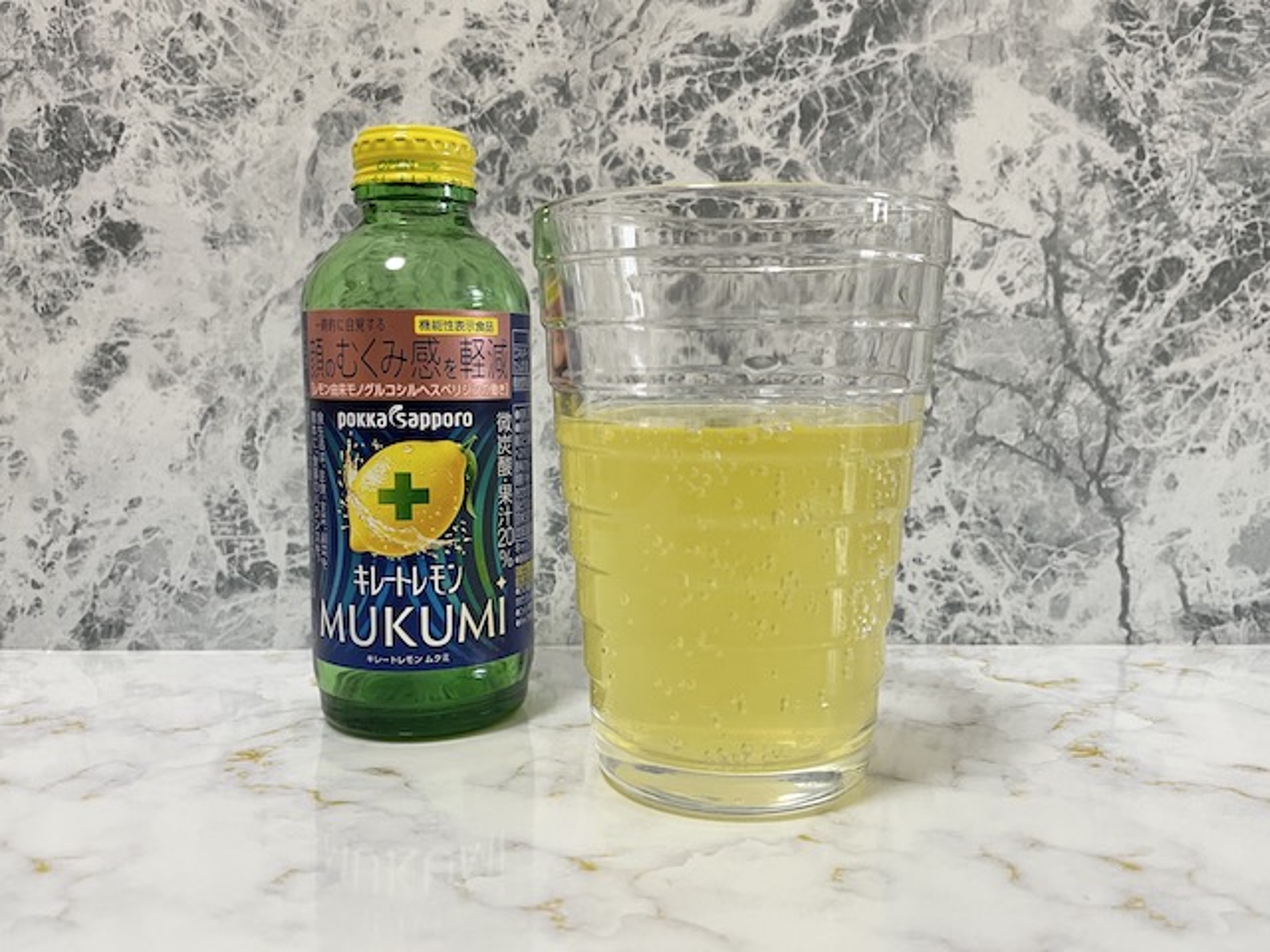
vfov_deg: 53.1
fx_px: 954
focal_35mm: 26
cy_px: 476
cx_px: 635
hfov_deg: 67.3
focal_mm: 4.2
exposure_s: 1/60
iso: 125
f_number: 1.6
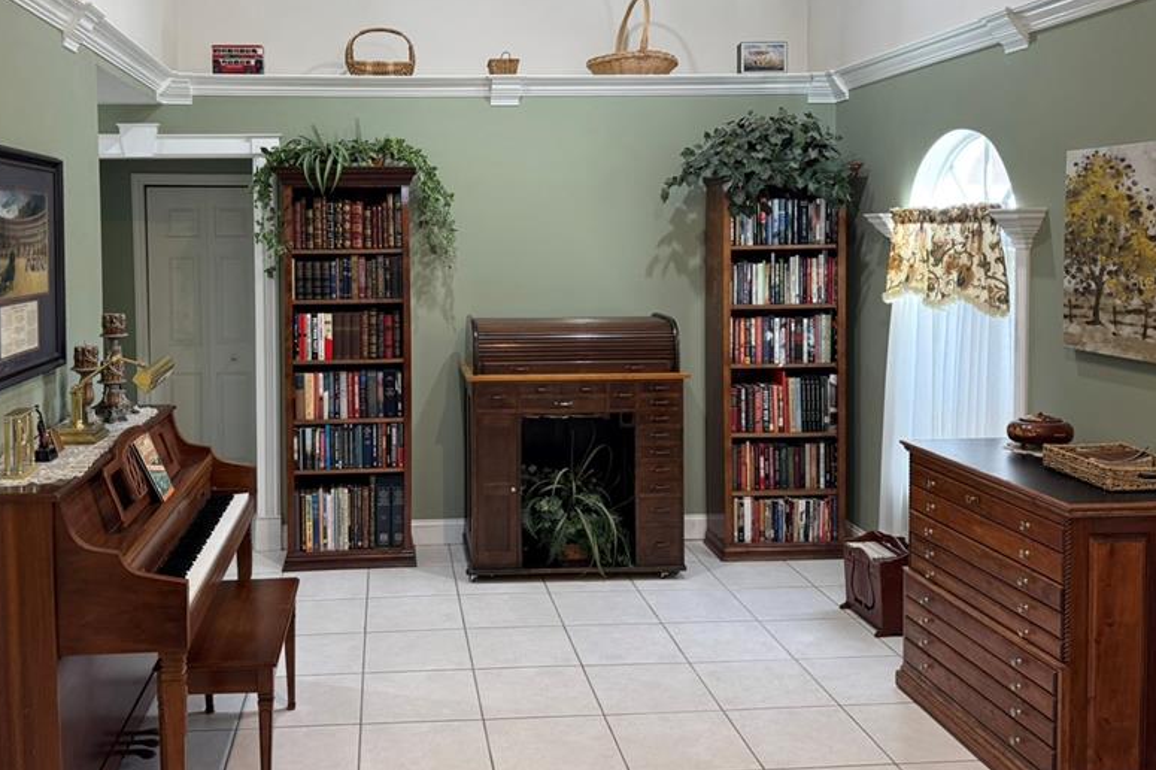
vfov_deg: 39.6
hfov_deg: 56.7
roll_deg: +0.3
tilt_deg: -3.1
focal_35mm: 33
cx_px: 455
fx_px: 1059
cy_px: 281
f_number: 1.78
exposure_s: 1/120
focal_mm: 6.76
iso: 200
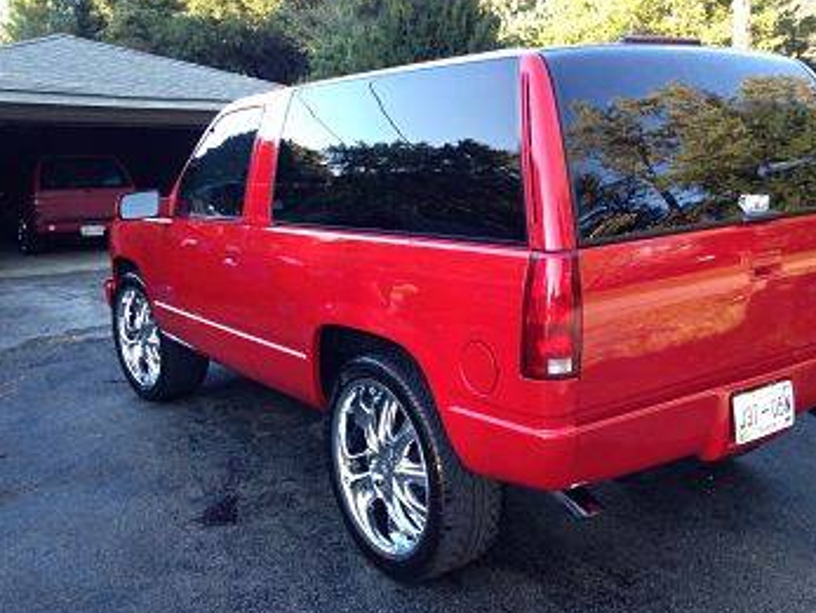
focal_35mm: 38
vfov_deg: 37.8
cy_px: 282
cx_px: 433
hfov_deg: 48.9
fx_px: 897
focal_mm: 4.13
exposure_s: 1/120
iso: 125
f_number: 2.4
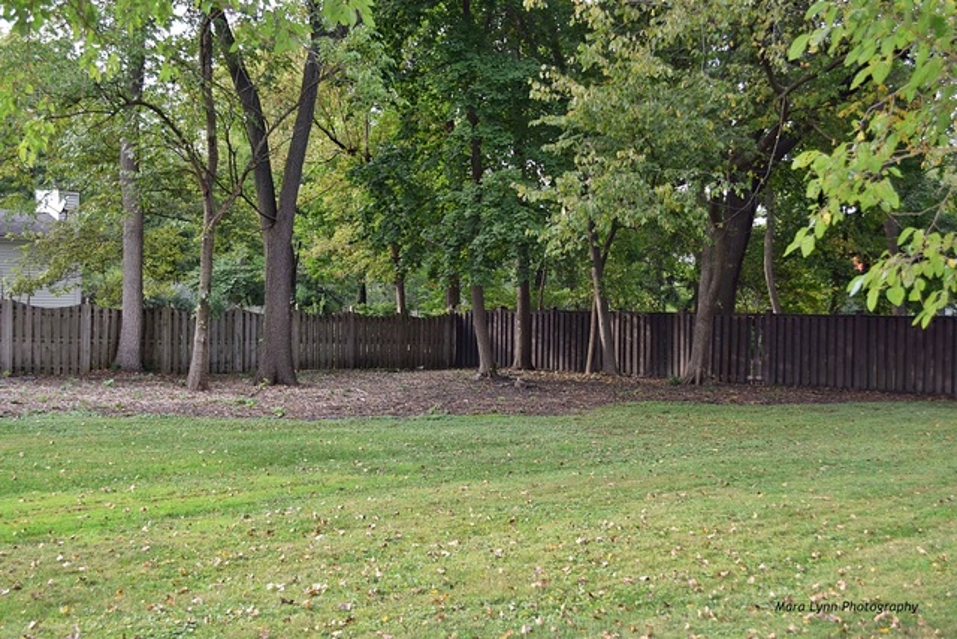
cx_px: 478
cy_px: 320
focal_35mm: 42
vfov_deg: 31.9
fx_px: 1117
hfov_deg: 46.4
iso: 280
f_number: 5.6
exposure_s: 1/125
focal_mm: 28
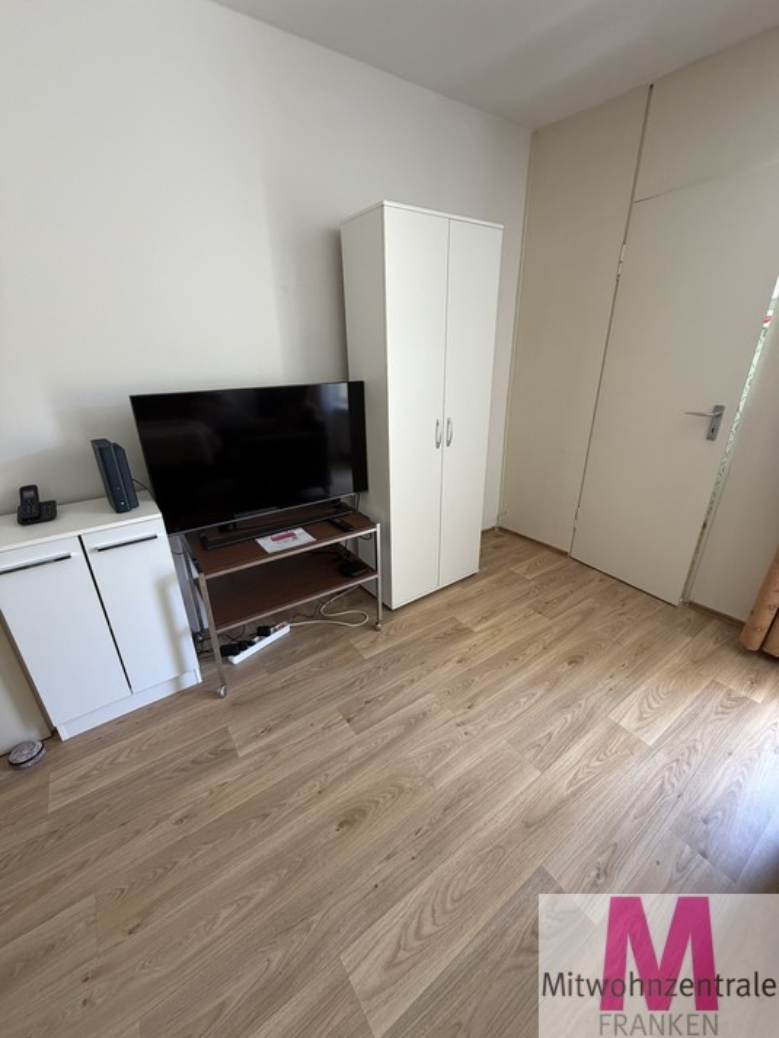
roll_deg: -0.8
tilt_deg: -21.2
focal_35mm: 14
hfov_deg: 85.7
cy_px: 519
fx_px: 420
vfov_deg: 102.1
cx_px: 390
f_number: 2.2
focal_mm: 2.22
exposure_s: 1/121
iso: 320
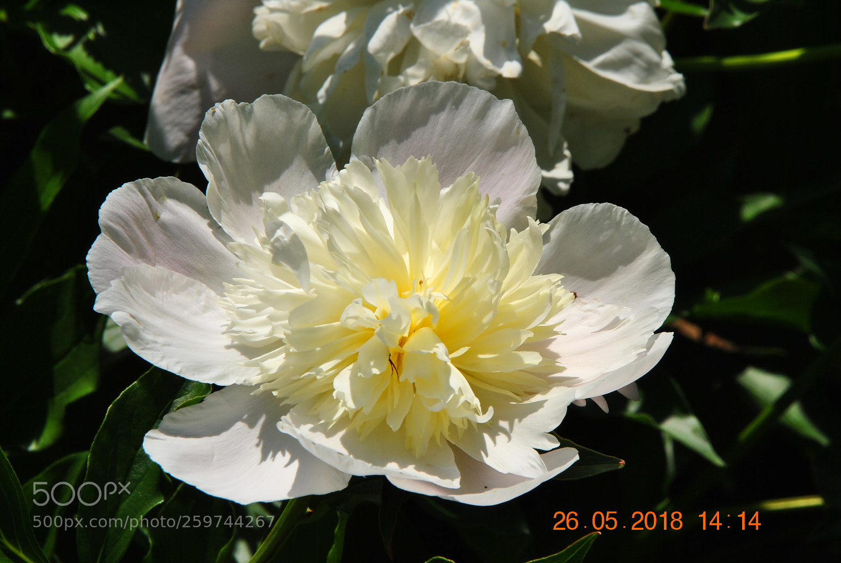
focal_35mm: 278
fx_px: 6490
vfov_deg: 5.0
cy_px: 282
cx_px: 420
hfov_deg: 7.4
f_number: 22
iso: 100
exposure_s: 1/80
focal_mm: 185
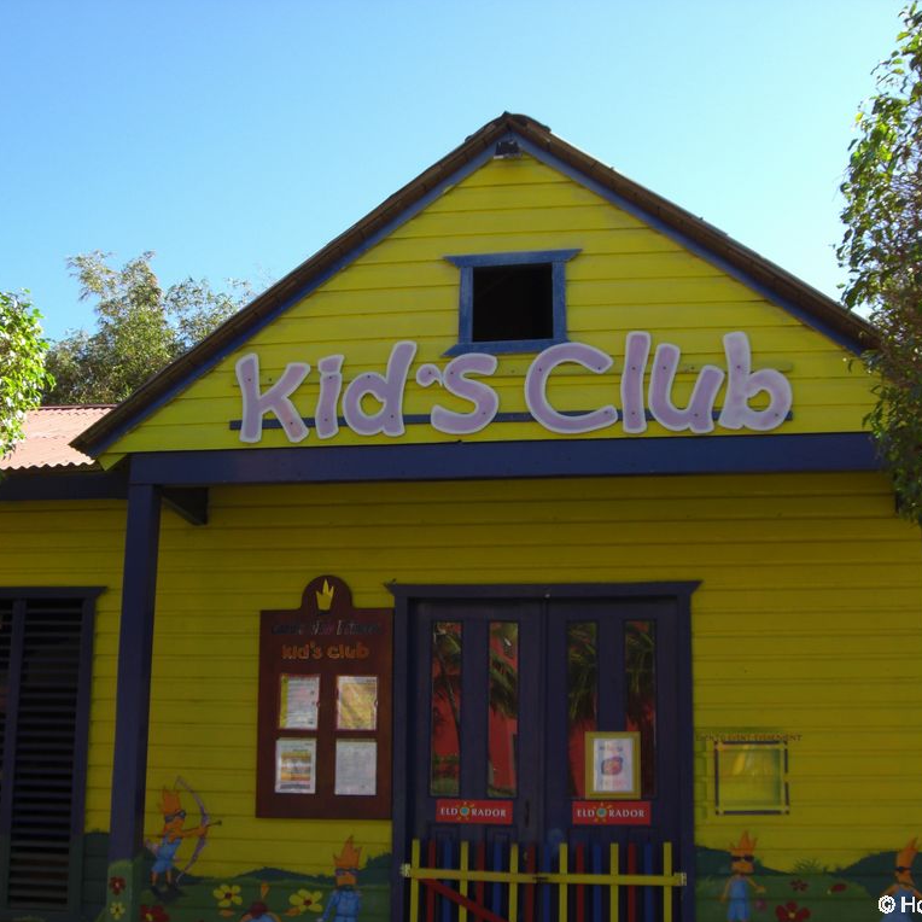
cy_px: 461
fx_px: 1356
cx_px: 436
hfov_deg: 37.5
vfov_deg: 37.6
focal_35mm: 45
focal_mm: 6.2
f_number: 2.7
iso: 64
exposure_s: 1/500
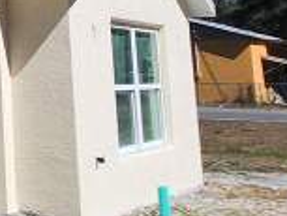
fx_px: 564
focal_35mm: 68
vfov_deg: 20.2
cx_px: -231
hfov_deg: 20.3
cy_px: -45
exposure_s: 1/2180
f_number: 2.2
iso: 32
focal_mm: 1.7
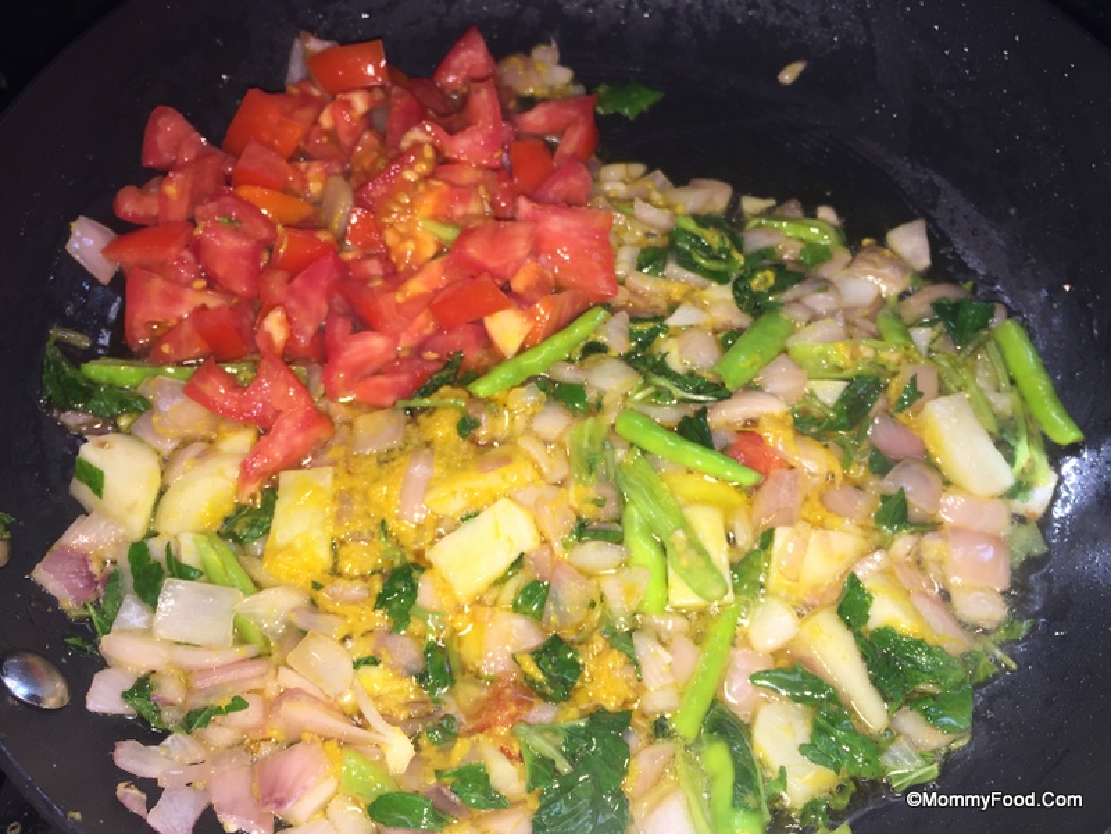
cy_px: 417
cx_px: 556
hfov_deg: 61.7
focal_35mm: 29
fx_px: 931
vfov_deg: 48.2
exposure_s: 1/49
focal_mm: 4.15
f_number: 2.2
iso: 32
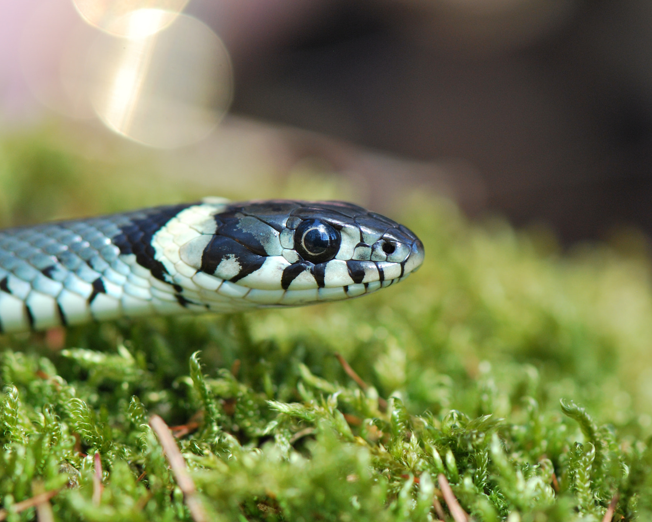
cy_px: 261
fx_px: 3427
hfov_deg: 10.9
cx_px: 325
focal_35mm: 178
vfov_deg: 8.7
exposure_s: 1/200
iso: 400
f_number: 5.6
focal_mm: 105
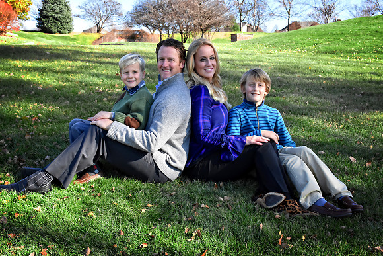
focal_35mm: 48
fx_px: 511
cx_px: 192
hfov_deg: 41.1
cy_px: 128
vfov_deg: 28.1
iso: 2000
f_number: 11
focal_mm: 32
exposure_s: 1/500
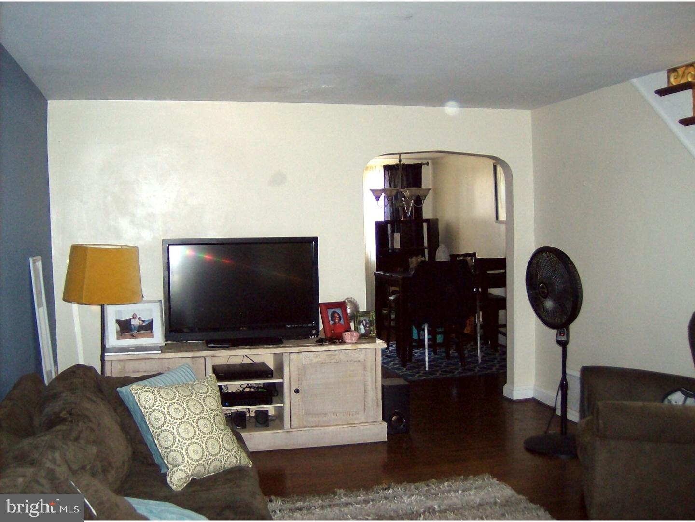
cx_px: 348
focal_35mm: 36
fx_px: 723
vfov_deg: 39.7
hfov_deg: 51.4
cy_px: 261
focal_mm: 6
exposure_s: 1/60
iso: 200
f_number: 2.8
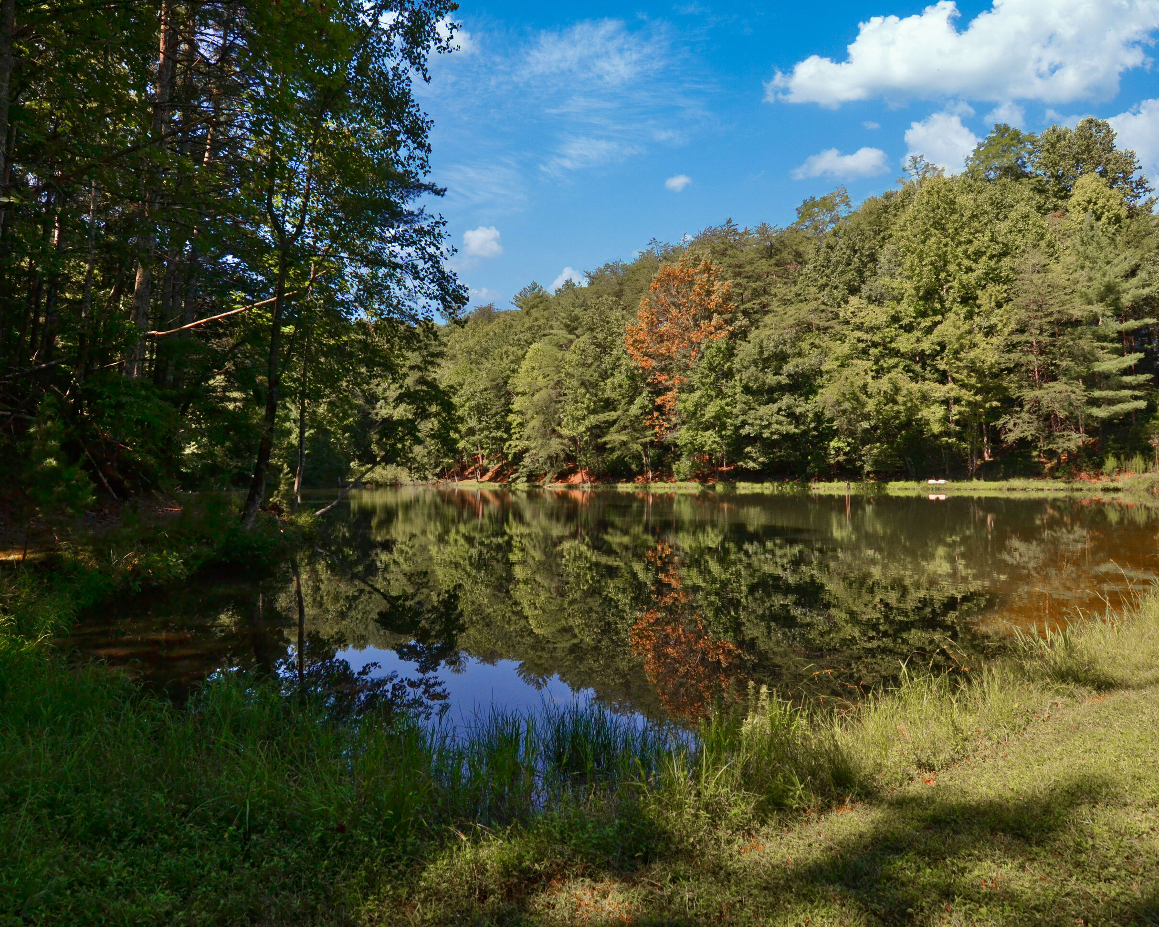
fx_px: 672
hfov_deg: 81.3
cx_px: 520
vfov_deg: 69.2
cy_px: 443
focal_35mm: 20
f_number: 8
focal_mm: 11
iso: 400
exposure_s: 1/800
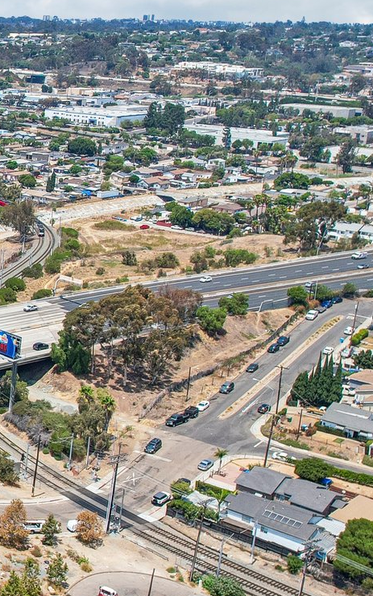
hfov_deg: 16.7
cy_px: 255
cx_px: -331
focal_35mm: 62
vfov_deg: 32.9
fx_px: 1009
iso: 100
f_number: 2.8
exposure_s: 1/2000
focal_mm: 8.4
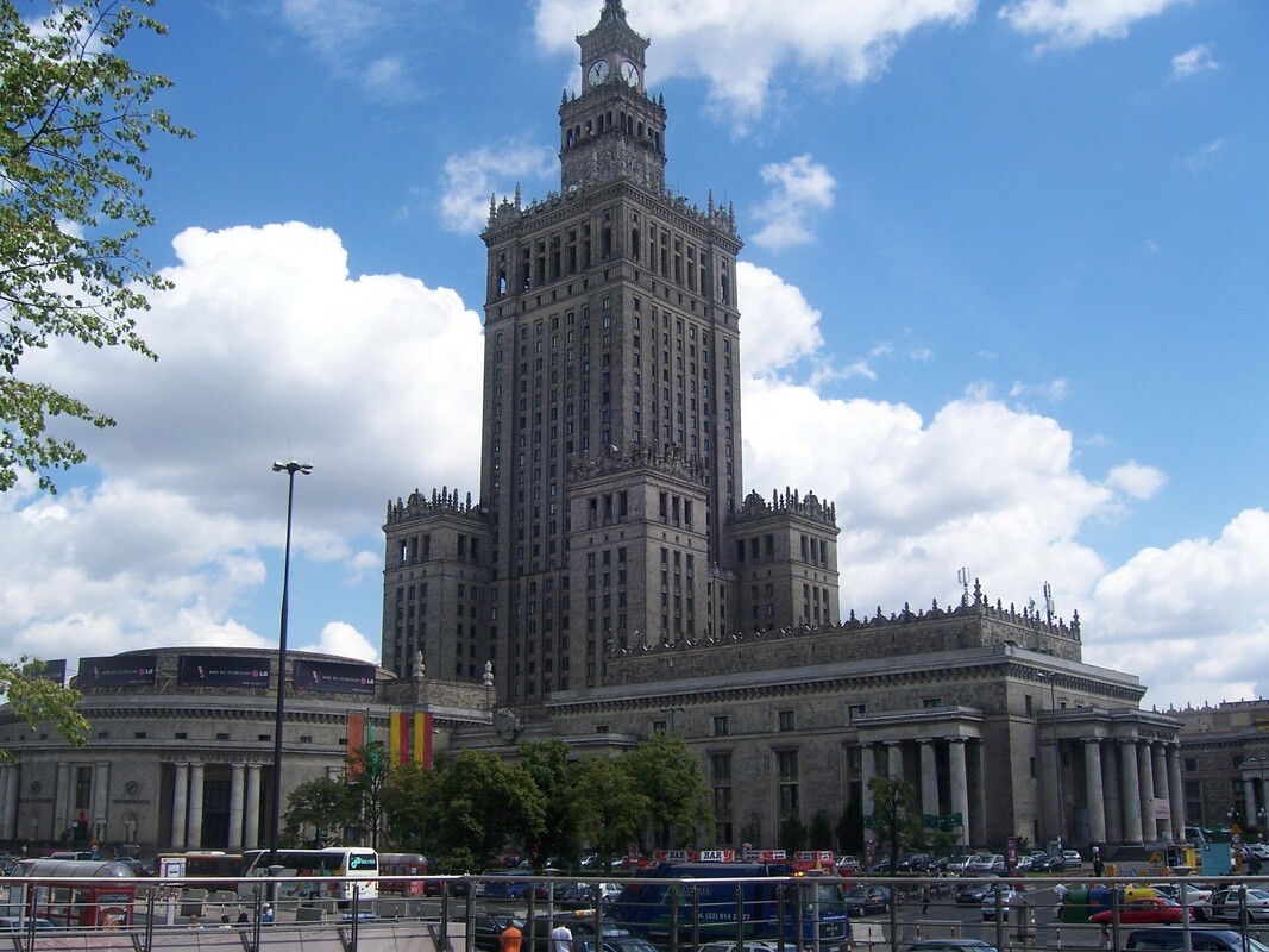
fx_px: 1320
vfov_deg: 39.6
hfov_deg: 51.4
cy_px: 476
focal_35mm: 36
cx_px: 634
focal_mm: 6.2
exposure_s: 1/640
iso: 80
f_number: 4.5
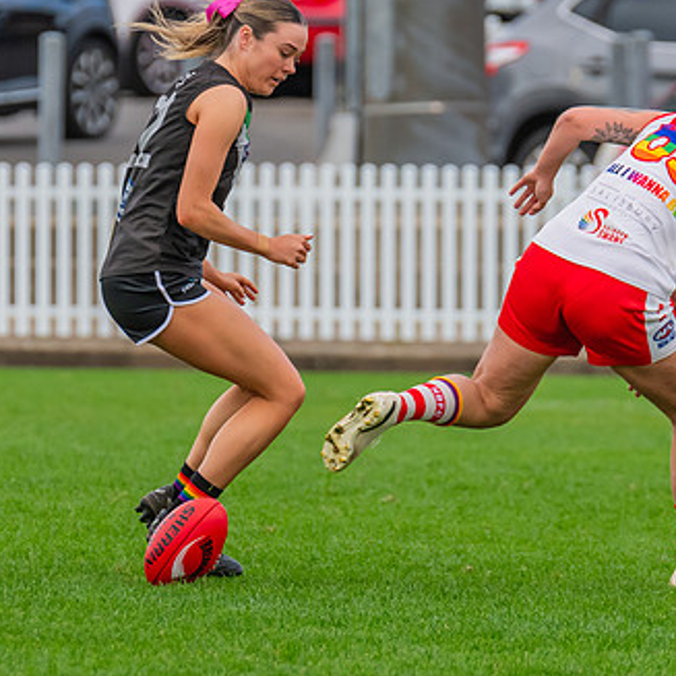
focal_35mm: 850
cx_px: 310
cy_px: 307
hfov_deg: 2.1
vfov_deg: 2.1
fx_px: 18780
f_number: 6.3
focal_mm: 330
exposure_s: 1/1000
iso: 800
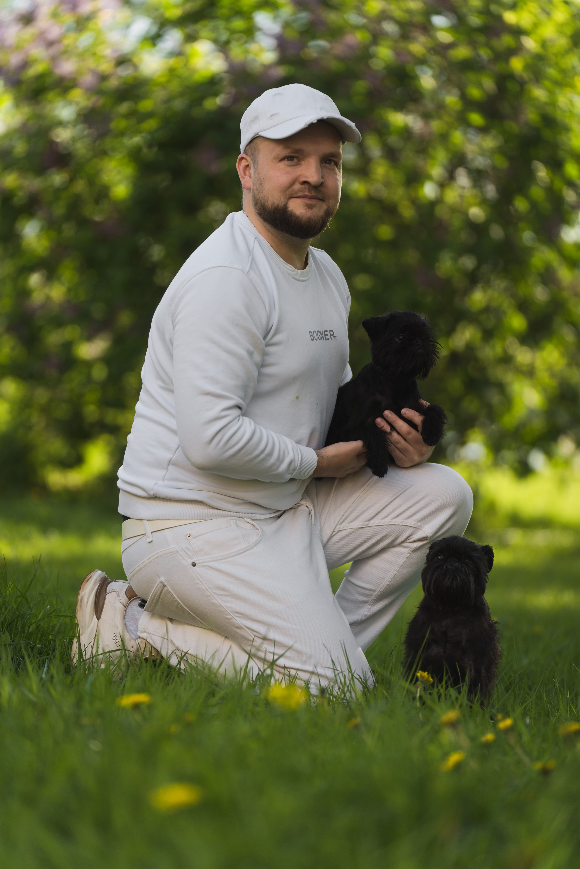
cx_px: 290
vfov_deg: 15.1
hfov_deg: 10.1
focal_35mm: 136
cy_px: 434
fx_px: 3286
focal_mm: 136
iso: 125
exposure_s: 1/1000
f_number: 2.8
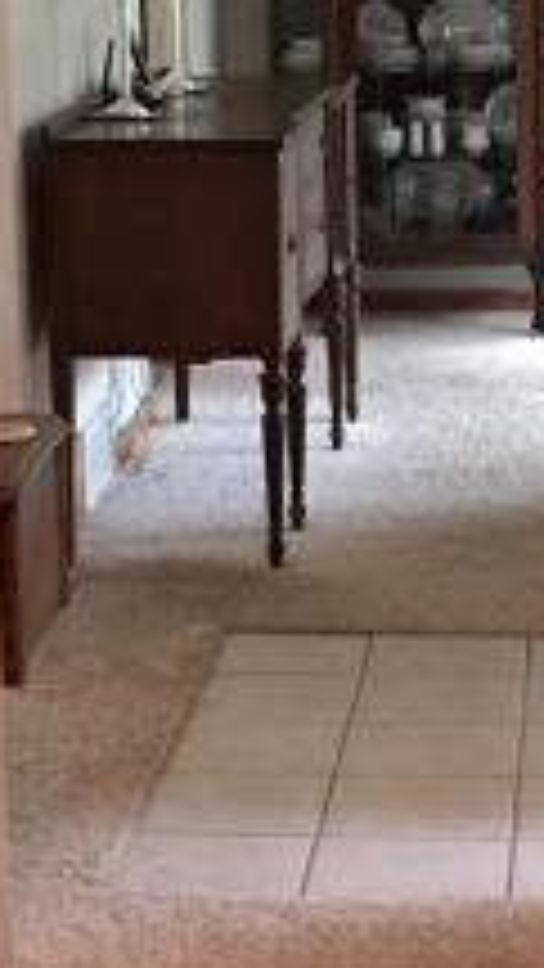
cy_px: 630
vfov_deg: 18.9
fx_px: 2897
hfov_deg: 10.7
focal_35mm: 113
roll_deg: +0.4
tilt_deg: -13.8
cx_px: 310
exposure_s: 1/4
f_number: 2.2
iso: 64
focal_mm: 4.15
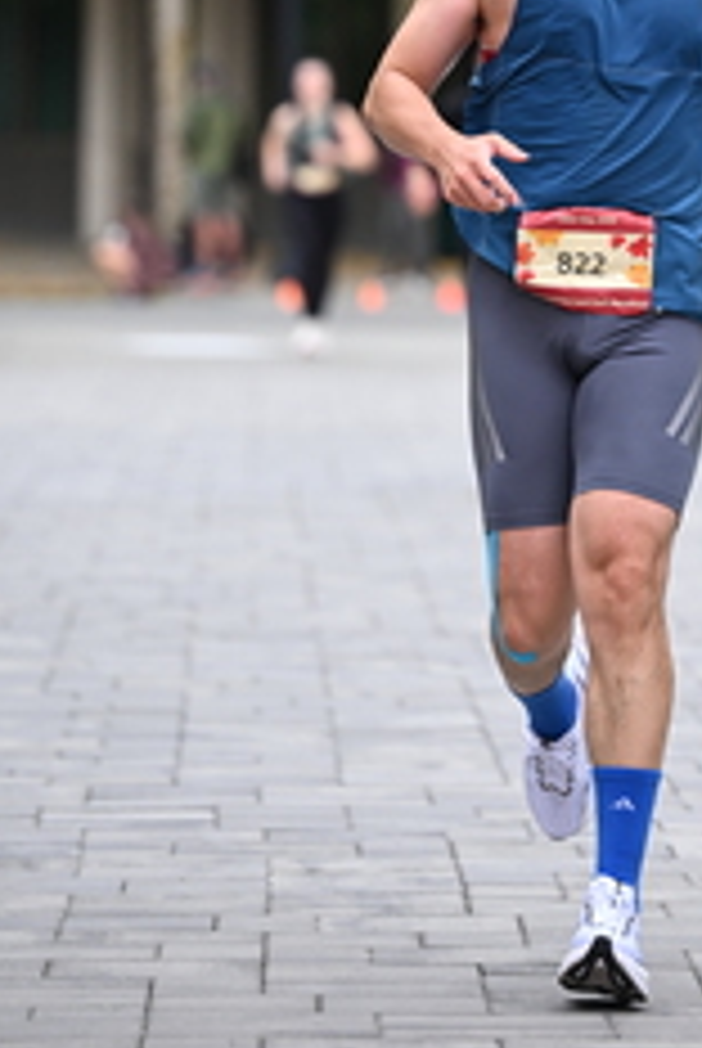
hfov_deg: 4.2
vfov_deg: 6.2
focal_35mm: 330
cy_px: -45
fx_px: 9623
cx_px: 713
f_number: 2.8
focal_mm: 140
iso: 640
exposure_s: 1/2000
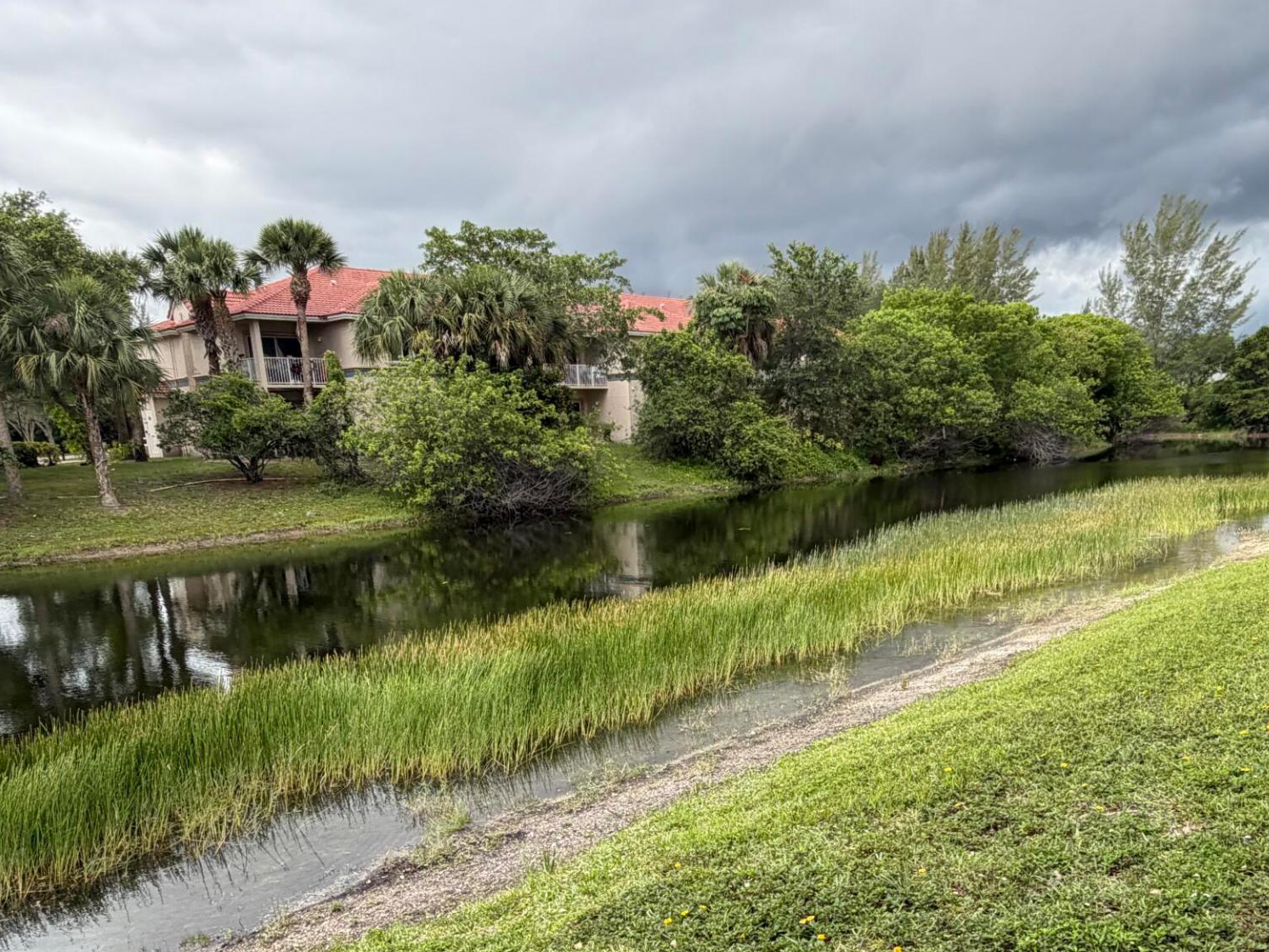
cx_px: 732
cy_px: 667
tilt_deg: -14.3
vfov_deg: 50.0
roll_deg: +2.3
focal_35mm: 27
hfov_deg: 65.0
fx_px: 990
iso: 50
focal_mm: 2.22
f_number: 2.2
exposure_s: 1/346
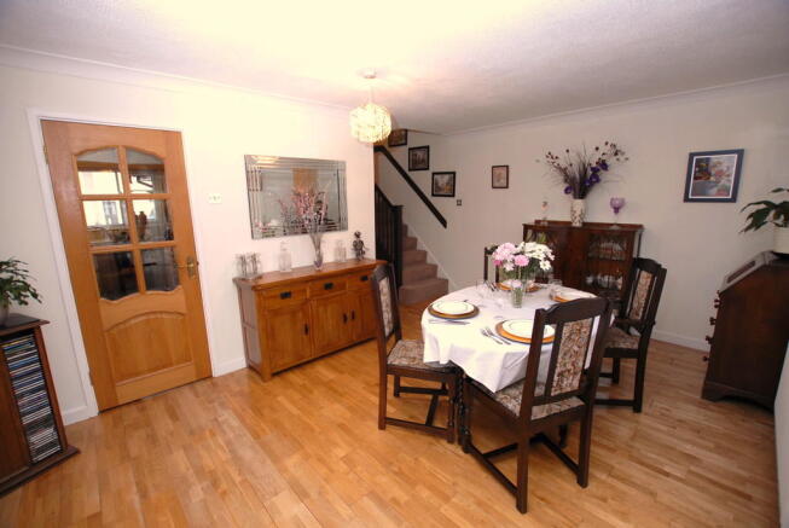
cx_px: 394
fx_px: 329
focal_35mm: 15
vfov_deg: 77.5
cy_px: 264
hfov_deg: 100.3
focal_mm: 10
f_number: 3.5
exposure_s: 1/60
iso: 200
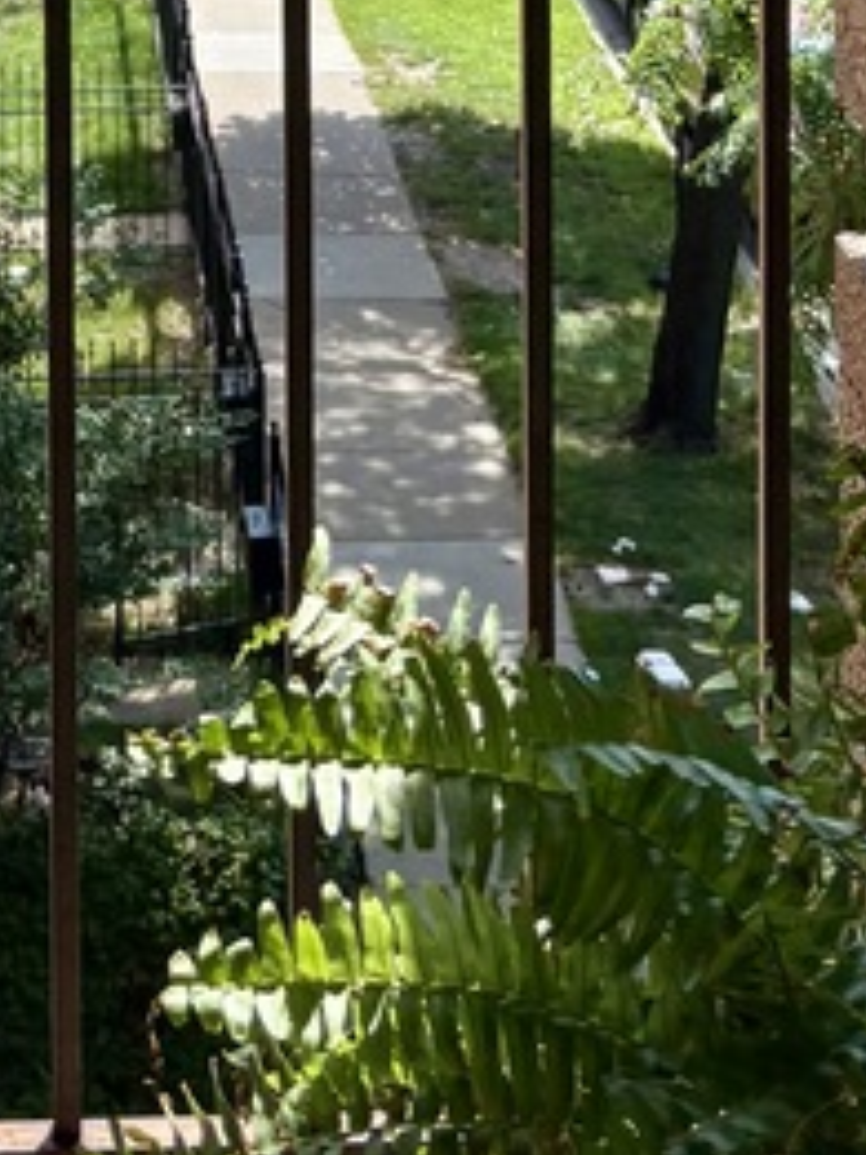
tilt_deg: +2.0
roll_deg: +1.6
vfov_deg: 15.9
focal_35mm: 108
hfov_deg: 13.5
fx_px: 3602
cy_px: -826
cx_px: 31
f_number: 1.6
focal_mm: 5.96
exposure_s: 1/1901
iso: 50
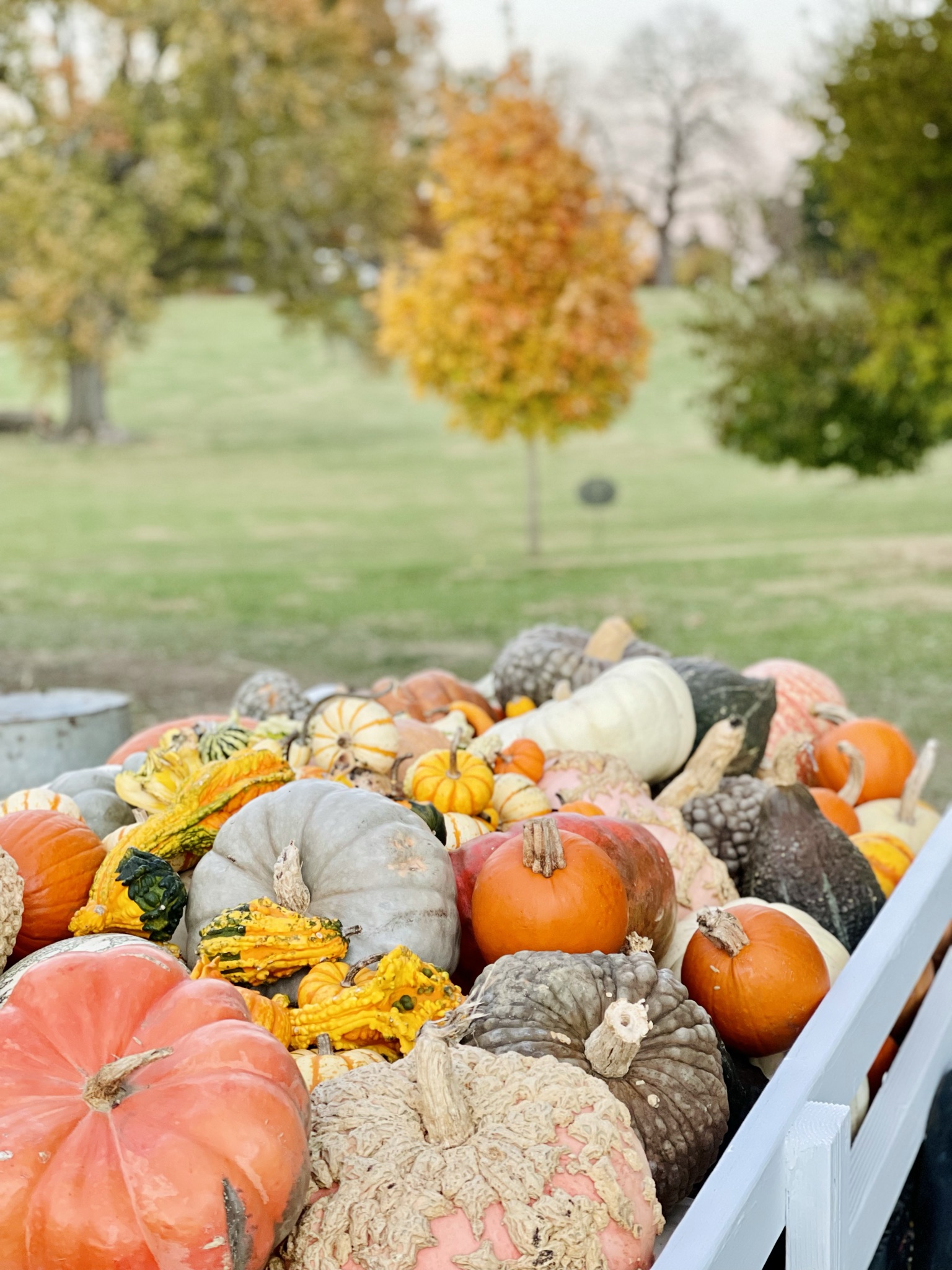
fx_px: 2347
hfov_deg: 22.9
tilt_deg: -7.6
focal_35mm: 64
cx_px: 476
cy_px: 635
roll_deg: -0.3
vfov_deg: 30.3
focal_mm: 7.5
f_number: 2.2
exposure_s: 1/121
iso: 200
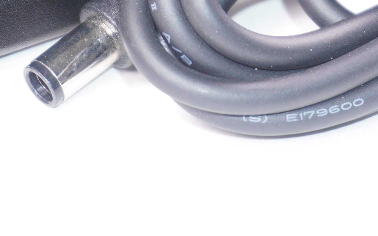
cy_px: -71
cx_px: 314
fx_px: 2184
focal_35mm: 212
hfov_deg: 9.9
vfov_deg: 6.1
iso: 640
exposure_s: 1/160
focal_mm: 46
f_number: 5.6
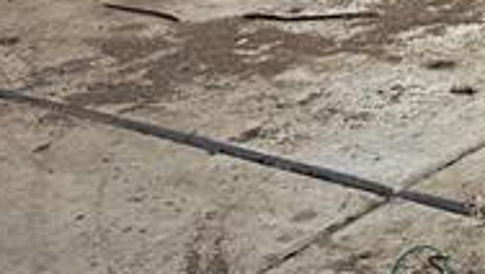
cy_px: -326
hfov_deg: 12.9
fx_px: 1982
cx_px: 813
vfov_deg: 7.5
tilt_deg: -8.9
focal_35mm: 154
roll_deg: +0.6
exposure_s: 1/60
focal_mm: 5.7
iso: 250
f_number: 1.5
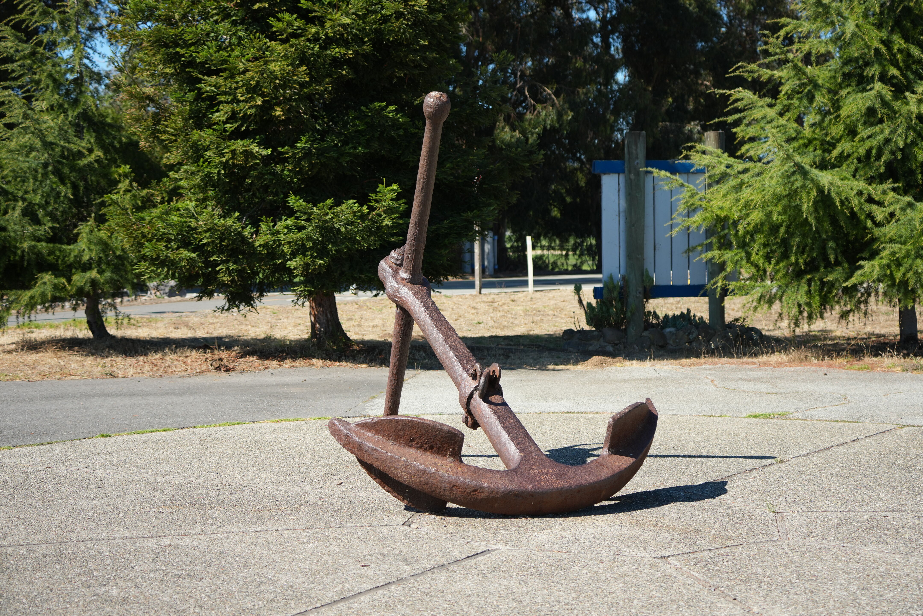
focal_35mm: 66
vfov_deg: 20.6
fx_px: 1692
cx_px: 462
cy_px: 308
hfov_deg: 30.5
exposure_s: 1/1250
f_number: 5
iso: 400
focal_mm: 66
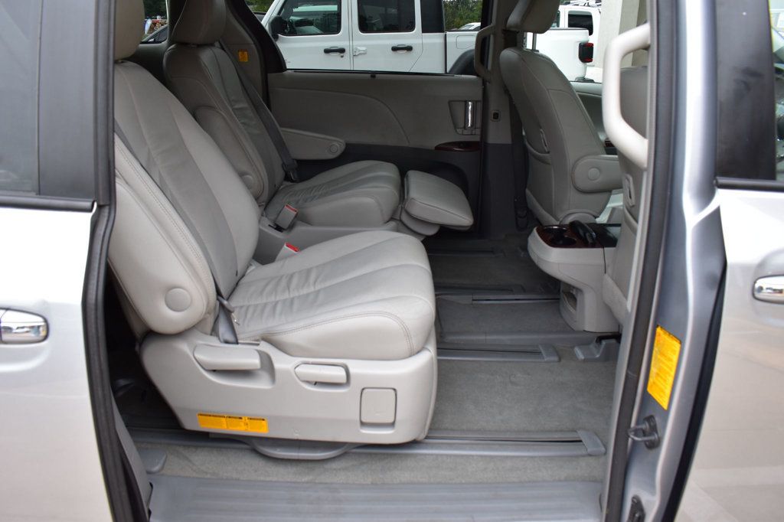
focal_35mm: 27
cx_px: 392
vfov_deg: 47.9
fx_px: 588
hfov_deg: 67.4
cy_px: 261
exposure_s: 1/50
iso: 400
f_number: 8
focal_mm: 18
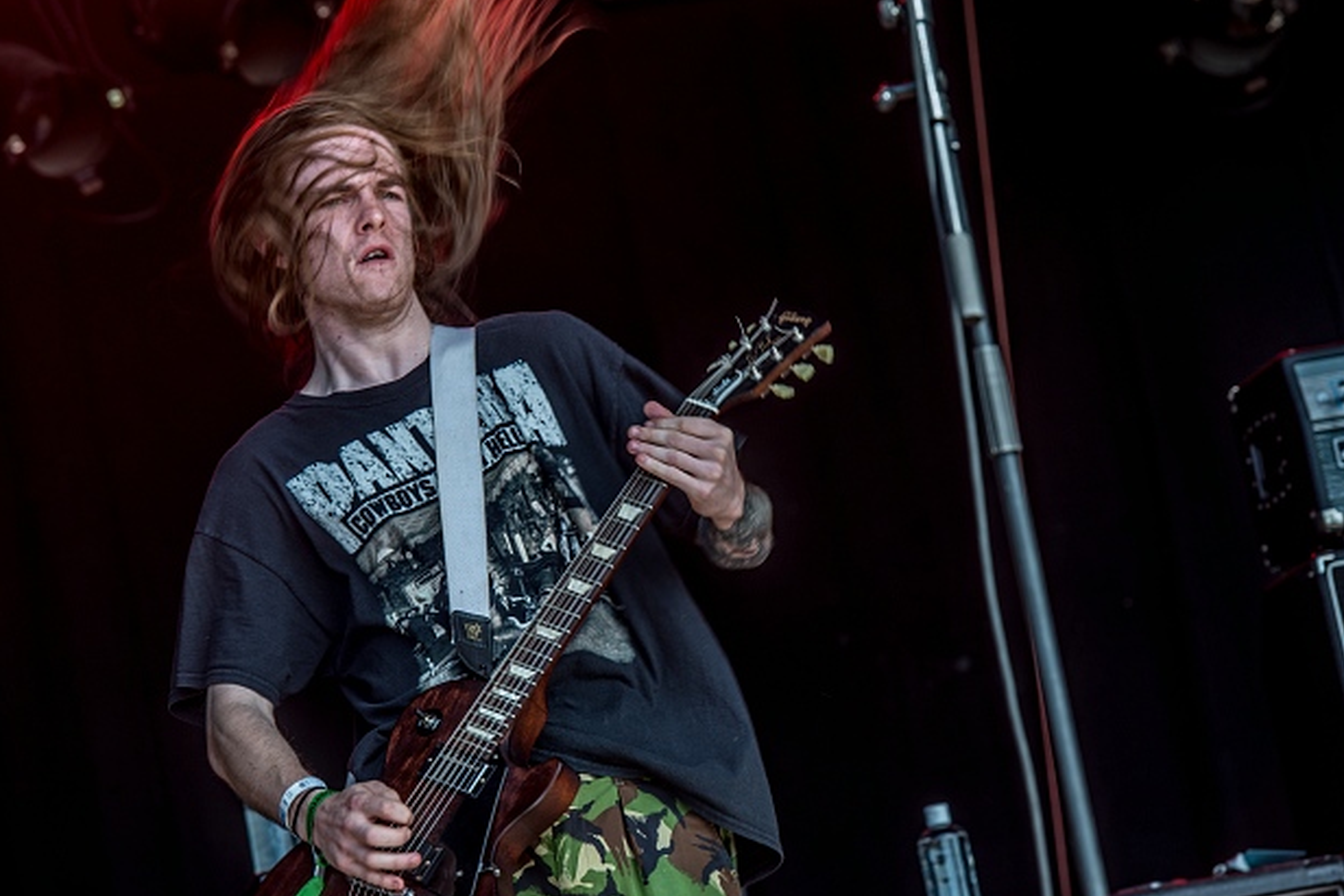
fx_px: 7207
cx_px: 696
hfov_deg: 10.7
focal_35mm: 193
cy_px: 424
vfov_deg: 7.1
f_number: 5.6
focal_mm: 165
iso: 80
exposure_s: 1/100
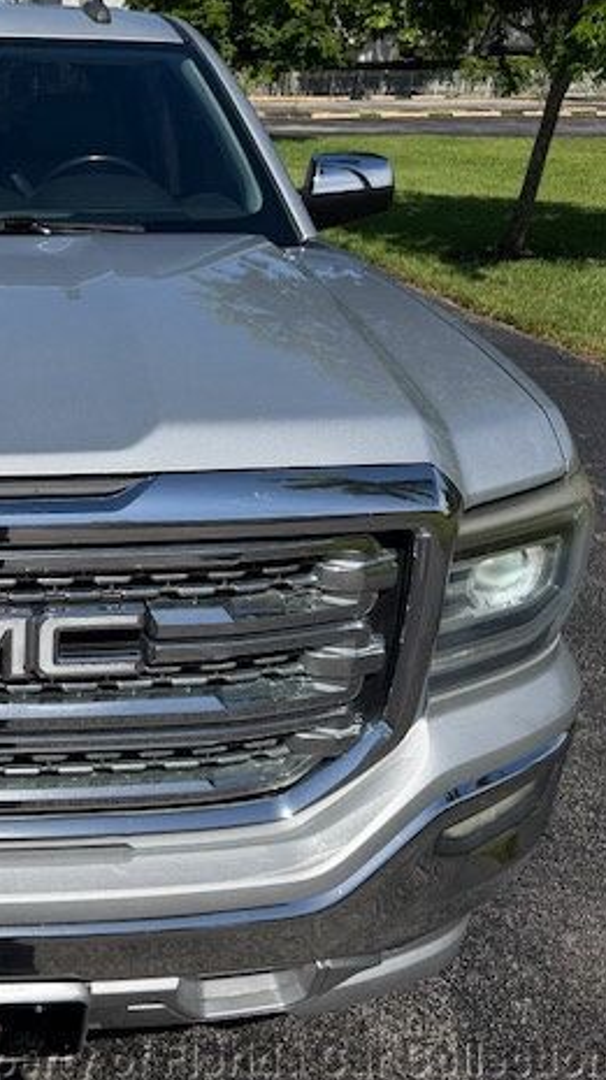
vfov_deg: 55.3
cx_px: -60
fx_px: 1030
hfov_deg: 29.5
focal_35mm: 36
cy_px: 548
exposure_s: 1/8130
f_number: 1.78
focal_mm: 6.76
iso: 80
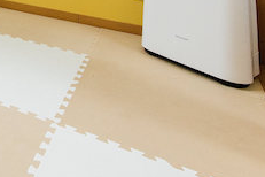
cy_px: -120
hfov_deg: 28.5
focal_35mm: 52
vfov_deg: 20.4
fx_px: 383
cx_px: -108
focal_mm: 15
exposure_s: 1/125
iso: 800
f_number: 8
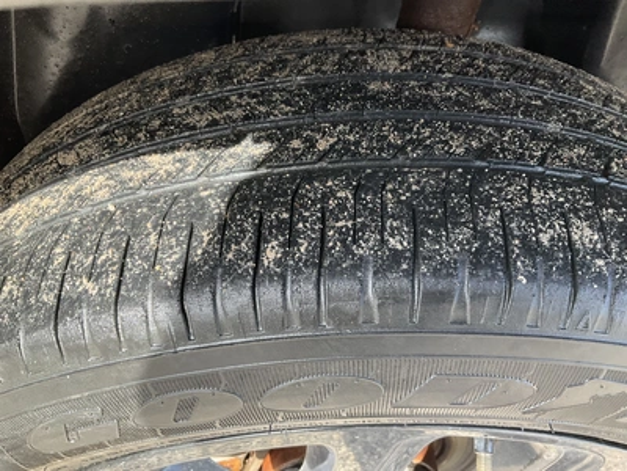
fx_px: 525
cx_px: 314
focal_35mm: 29
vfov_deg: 48.2
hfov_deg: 61.7
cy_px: 236
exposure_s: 1/122
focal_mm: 3
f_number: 1.8
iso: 40
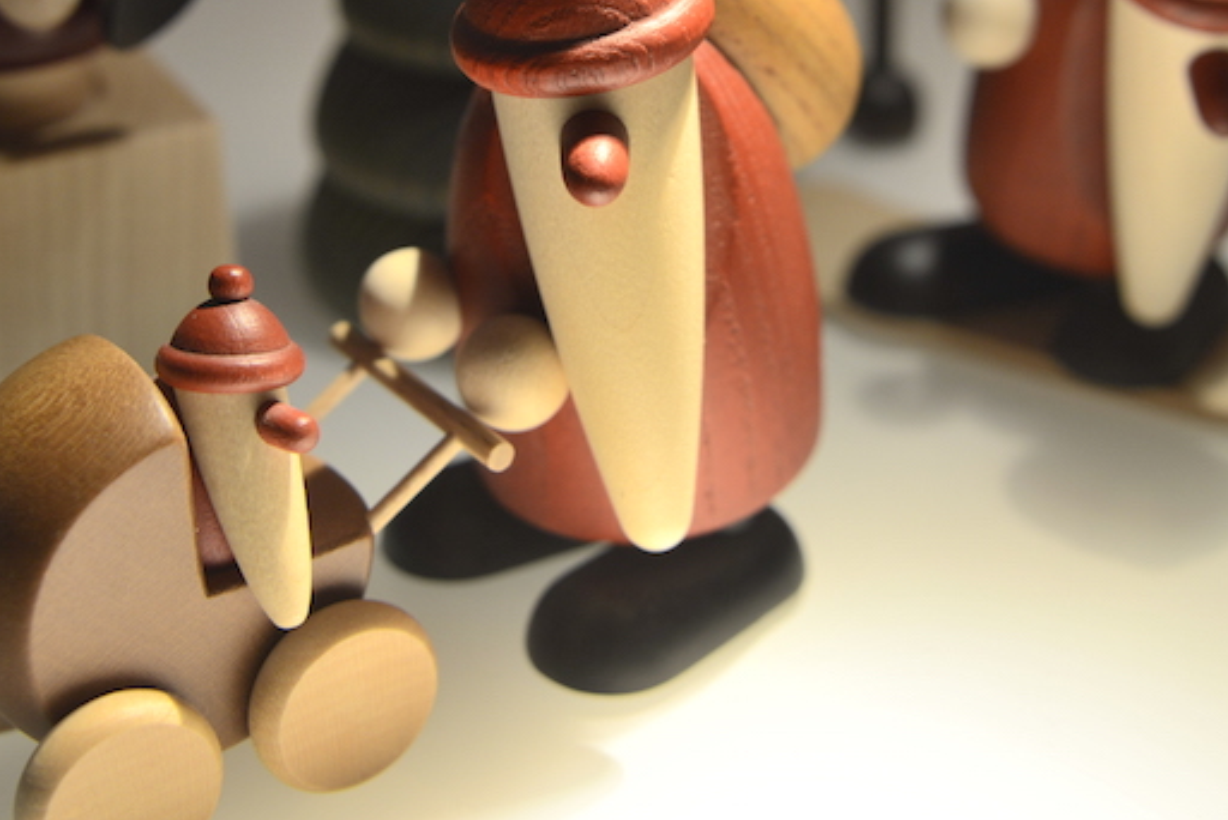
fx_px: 2389
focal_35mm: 70
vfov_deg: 19.3
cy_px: 143
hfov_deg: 28.8
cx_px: 614
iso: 400
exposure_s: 1/100
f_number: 5
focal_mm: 35
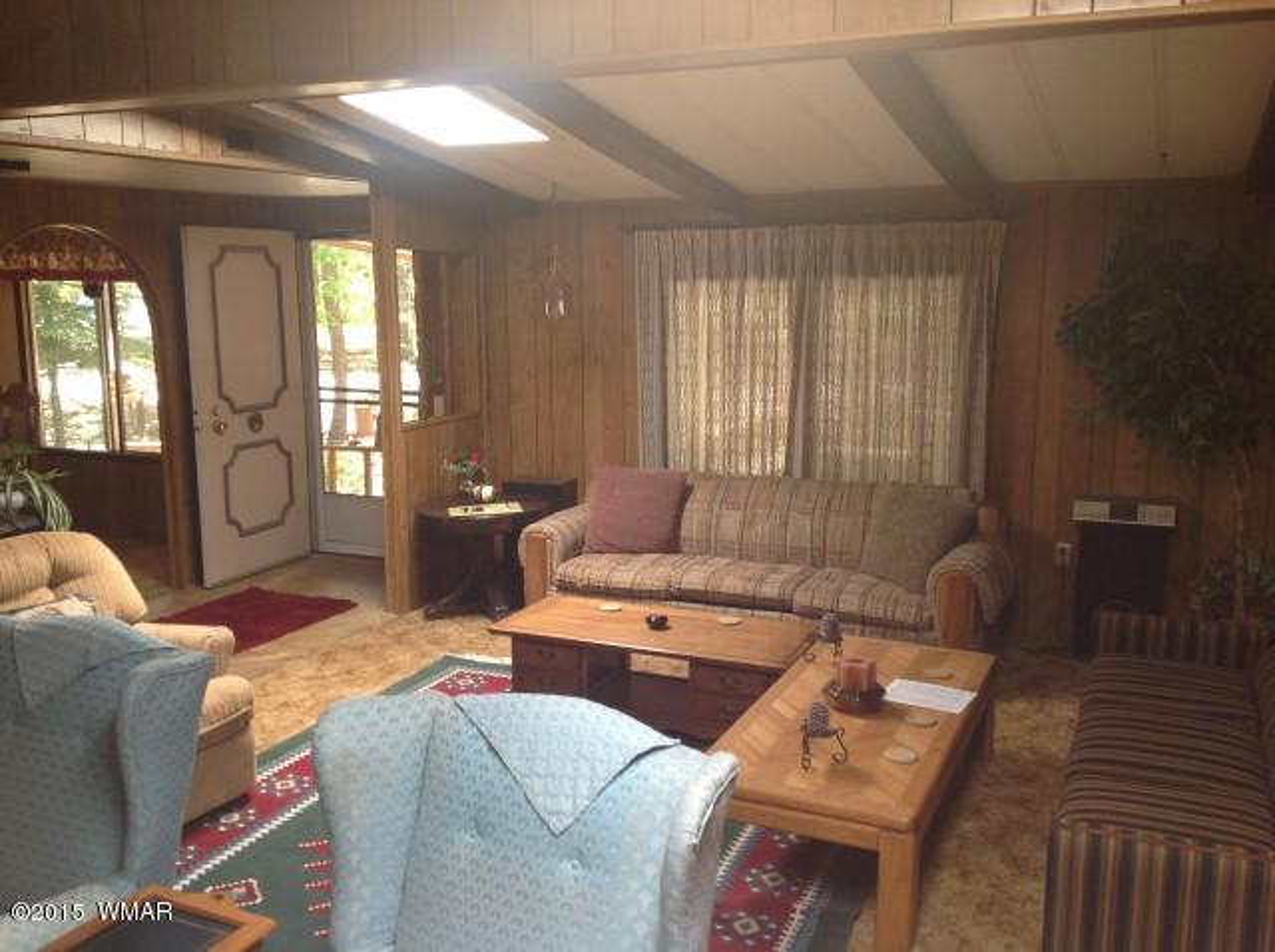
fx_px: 1287
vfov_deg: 40.6
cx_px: 638
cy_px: 476
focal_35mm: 35
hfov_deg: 52.7
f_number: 2.4
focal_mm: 4.28
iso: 64
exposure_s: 1/40
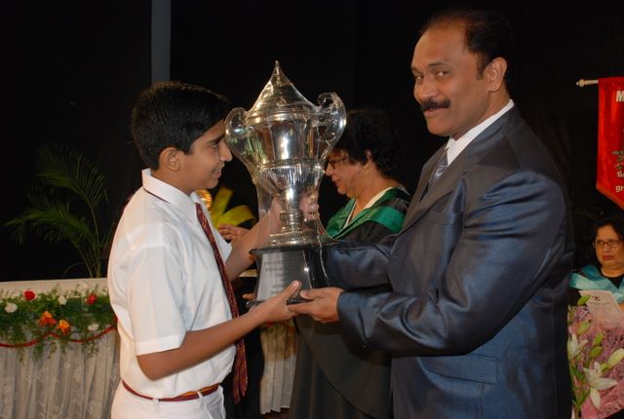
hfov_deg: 42.2
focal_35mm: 46
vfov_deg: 29.1
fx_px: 808
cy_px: 210
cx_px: 312
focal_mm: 31
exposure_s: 1/60
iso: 400
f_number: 5.6
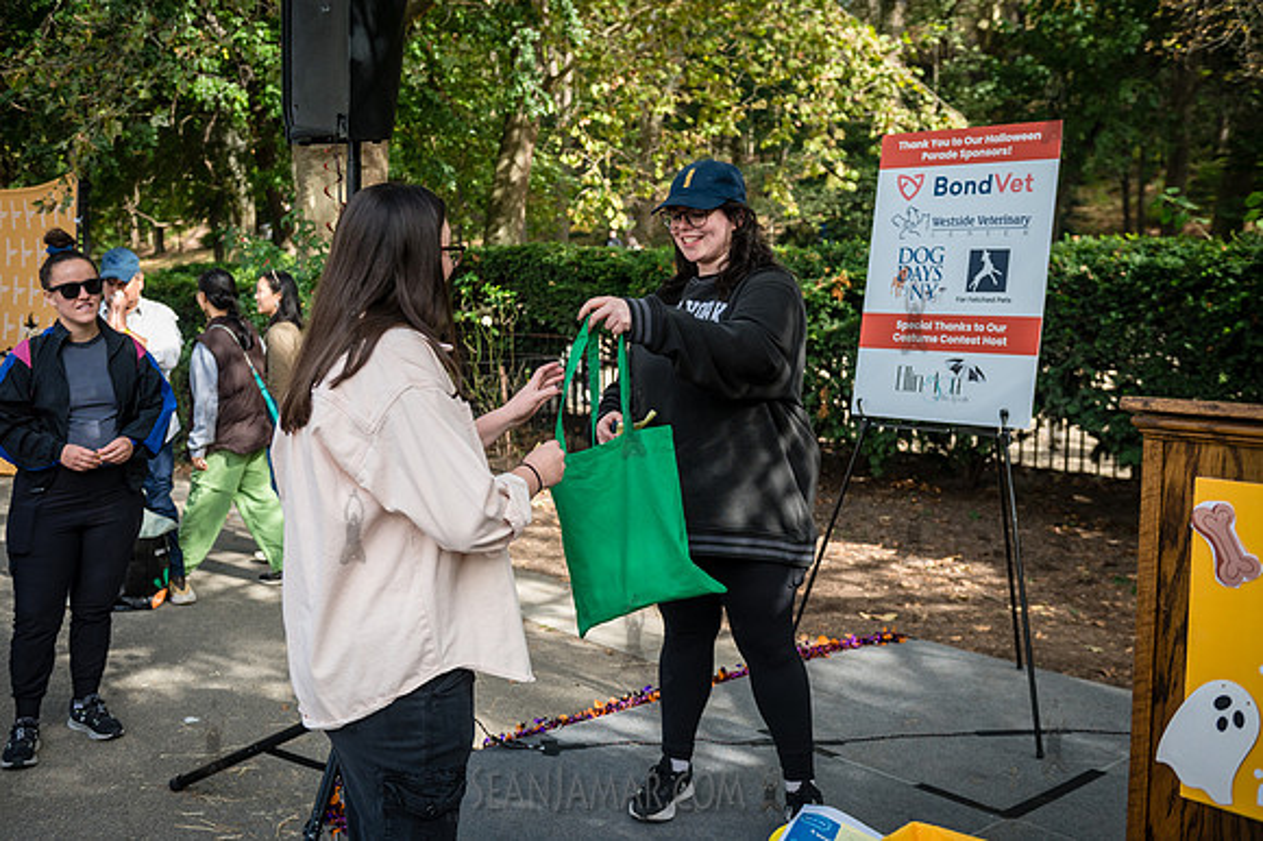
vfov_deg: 36.8
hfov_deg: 53.2
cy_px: 420
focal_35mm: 36
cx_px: 632
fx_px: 1262
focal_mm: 36
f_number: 4
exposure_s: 1/1600
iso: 1000
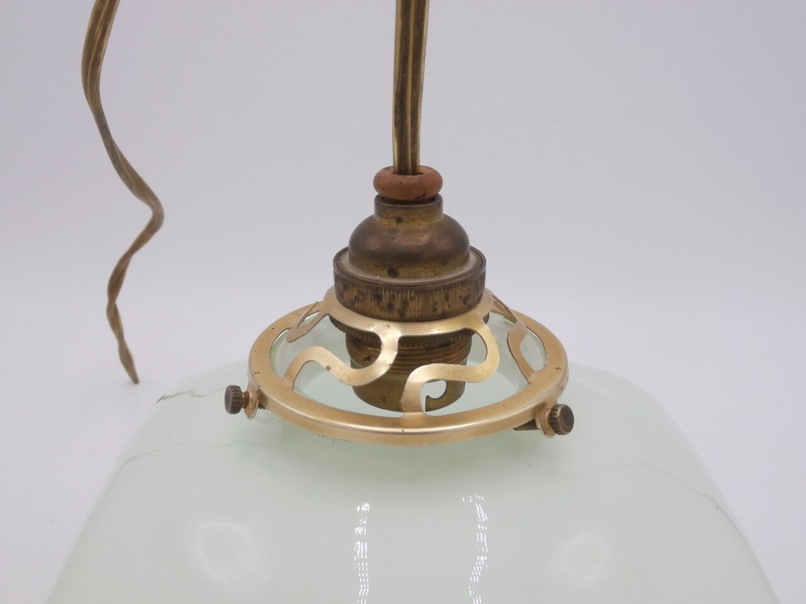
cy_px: 302
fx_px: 885
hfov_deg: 49.0
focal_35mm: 38
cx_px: 403
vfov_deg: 37.7
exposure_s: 1/320
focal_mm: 6.67
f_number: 3.9
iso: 100
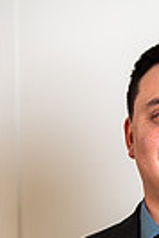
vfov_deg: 7.0
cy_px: 383
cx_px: 188
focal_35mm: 287
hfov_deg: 4.8
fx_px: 1896
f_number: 2.8
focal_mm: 85
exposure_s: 1/160
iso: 50
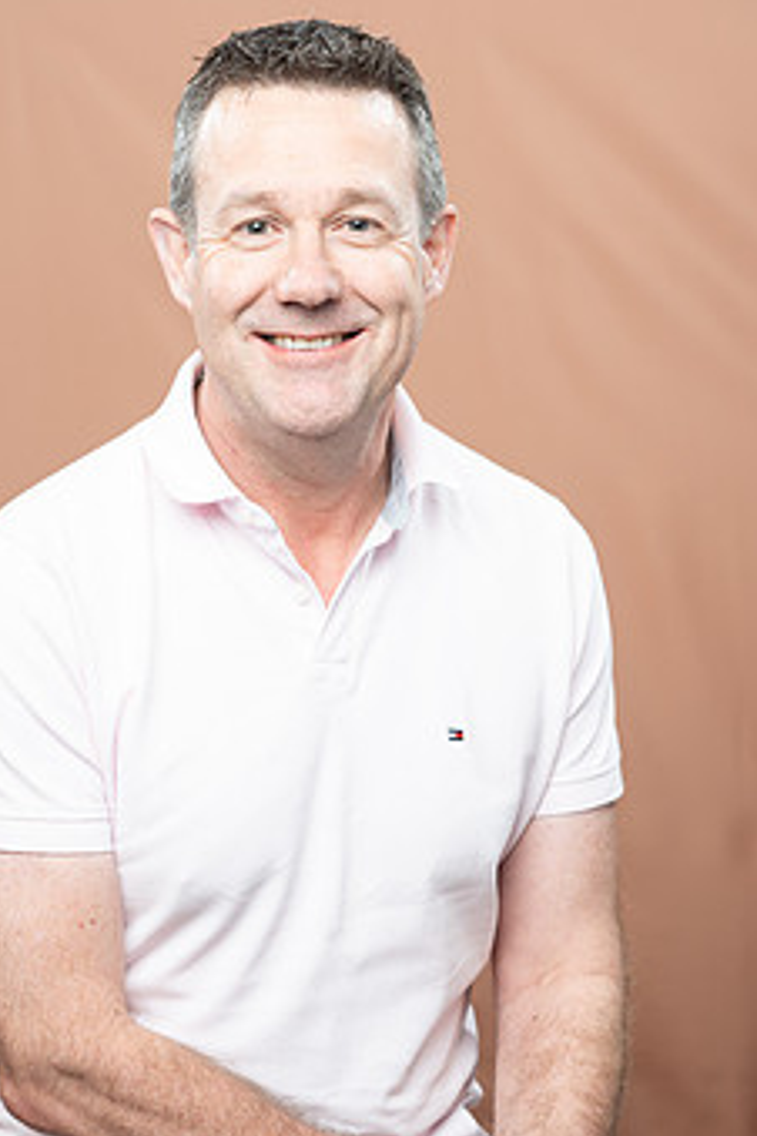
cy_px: 640
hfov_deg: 14.7
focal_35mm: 93
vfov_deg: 21.9
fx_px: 2933
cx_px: 308
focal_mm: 70
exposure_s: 1/160
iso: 320
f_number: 4
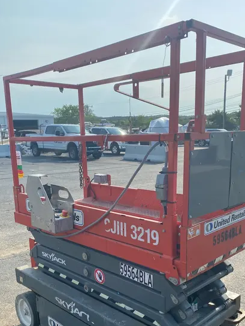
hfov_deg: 40.7
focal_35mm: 35
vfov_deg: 51.7
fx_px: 330
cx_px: 117
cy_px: 217
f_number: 1.8
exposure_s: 1/2967
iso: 32
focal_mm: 4.25
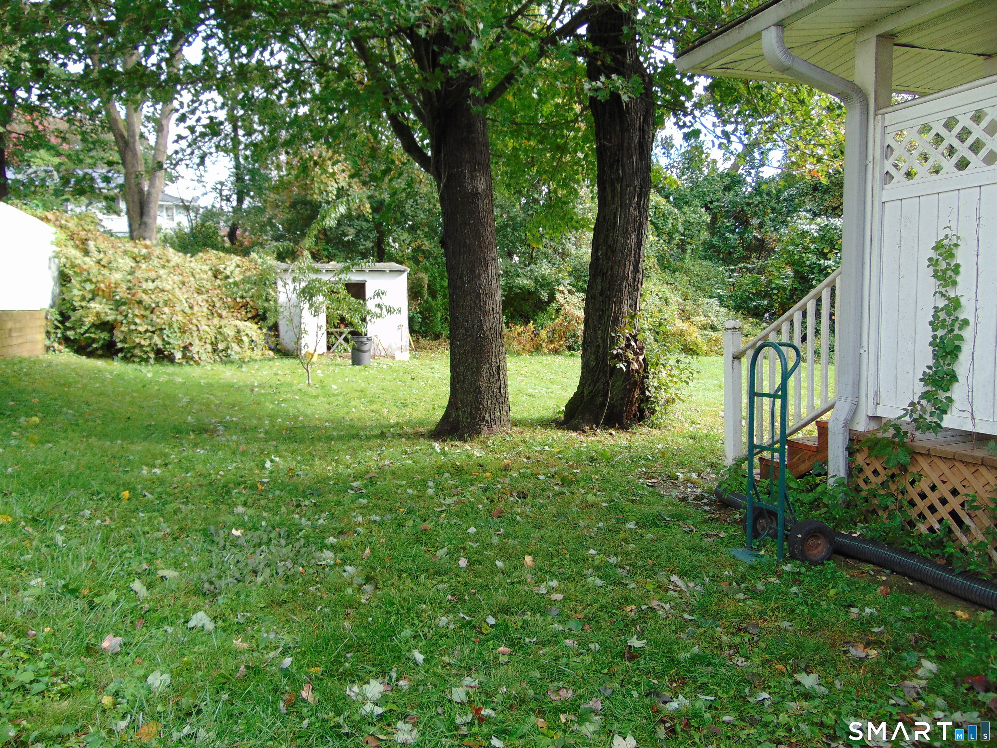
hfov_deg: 69.4
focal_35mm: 25
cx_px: 498
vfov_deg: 54.9
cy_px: 374
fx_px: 720
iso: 80
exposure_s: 1/160
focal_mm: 4.5
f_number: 3
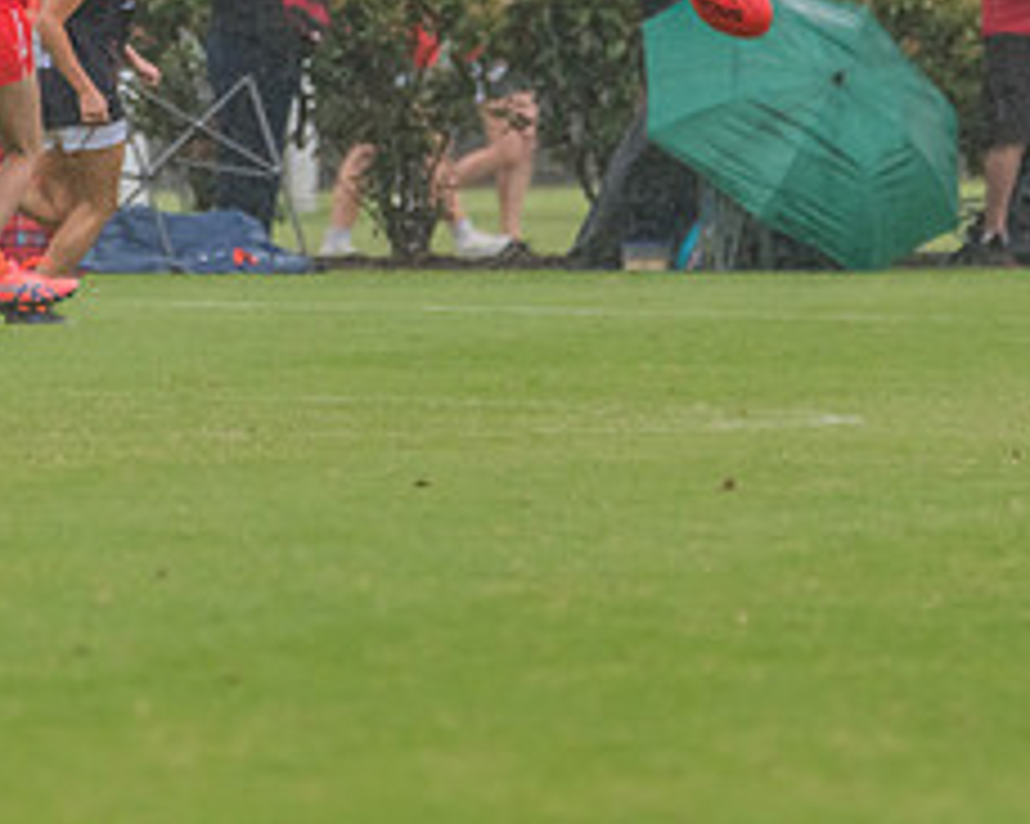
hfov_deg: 1.3
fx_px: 44640
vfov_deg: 1.1
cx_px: 403
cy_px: -2
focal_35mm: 1465
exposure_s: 1/1600
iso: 1600
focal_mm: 550
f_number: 6.3
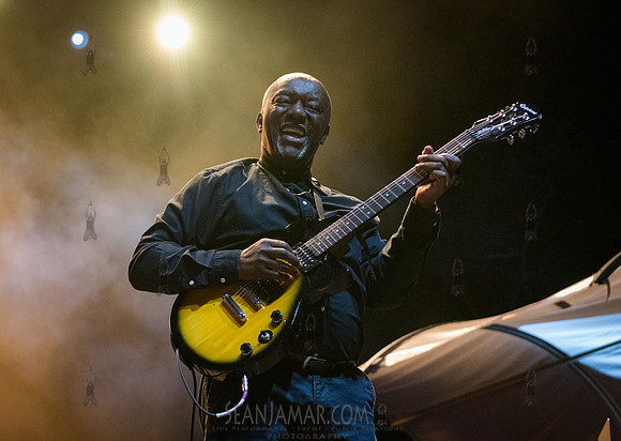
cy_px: 177
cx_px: 305
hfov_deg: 25.8
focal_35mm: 77
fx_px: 1356
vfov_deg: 18.5
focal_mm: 56
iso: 6400
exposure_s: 1/500
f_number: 3.5
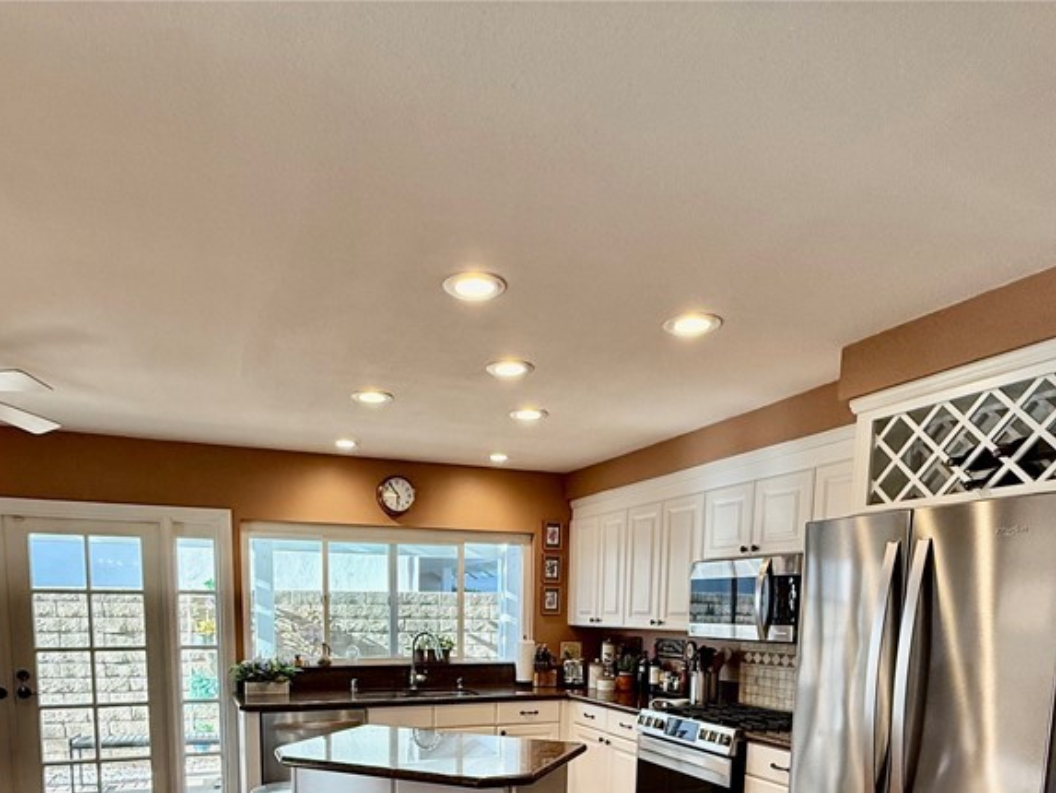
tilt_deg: -7.5
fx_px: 763
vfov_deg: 49.3
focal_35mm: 25
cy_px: 706
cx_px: 479
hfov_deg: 69.2
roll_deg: -0.5
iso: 100
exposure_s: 1/120
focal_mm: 2.22
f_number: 2.2
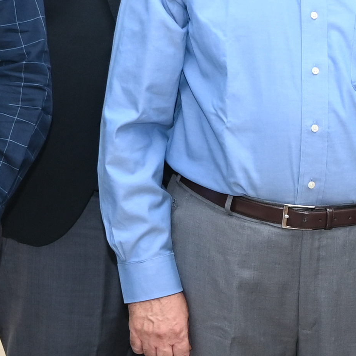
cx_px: 716
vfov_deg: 11.4
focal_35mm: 153
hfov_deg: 10.5
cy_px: 210
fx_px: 1778
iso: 500
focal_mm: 27.5
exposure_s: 1/60
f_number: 4.2
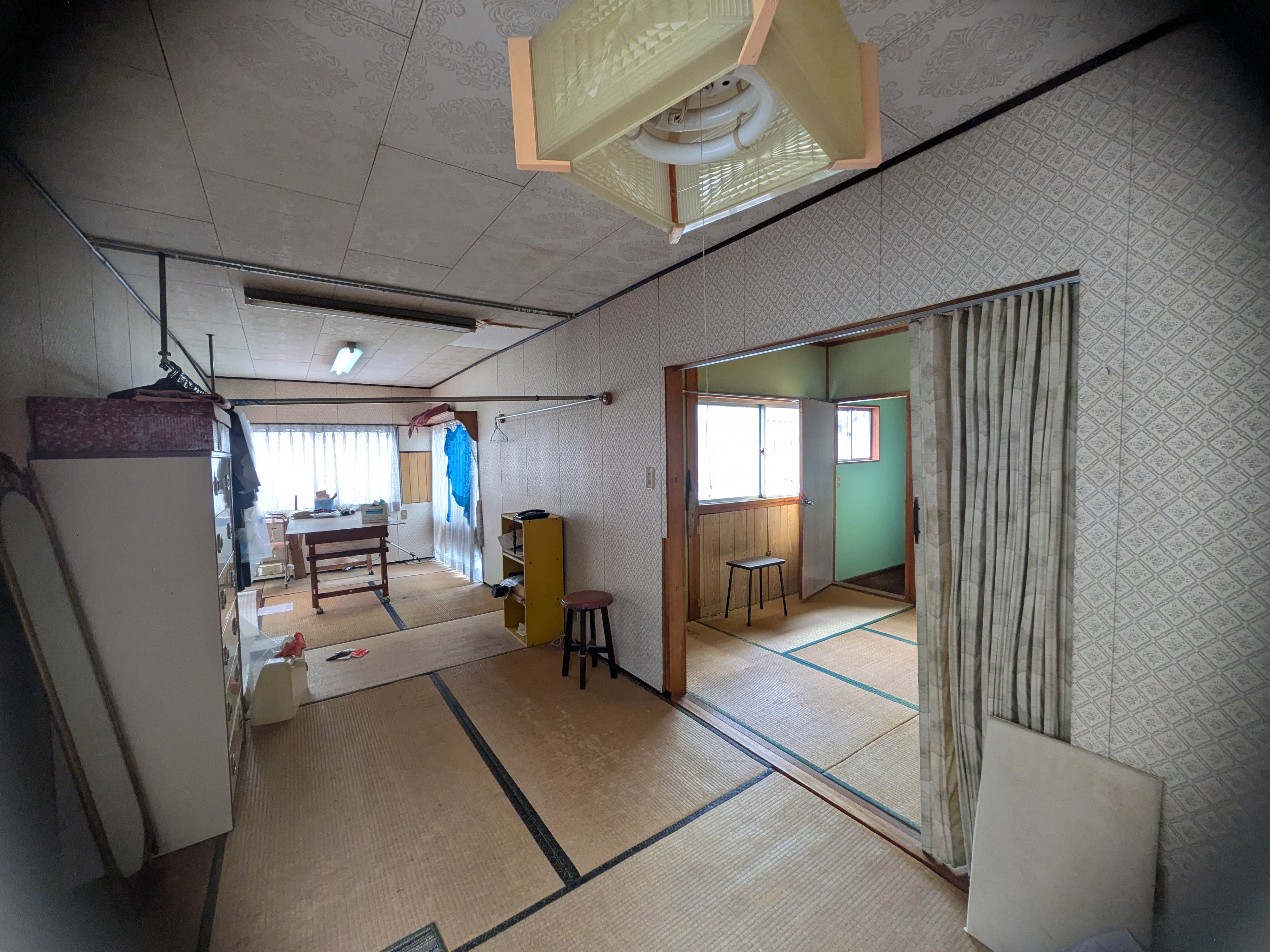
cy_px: 476
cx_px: 635
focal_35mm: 14
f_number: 2.2
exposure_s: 1/120
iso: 197
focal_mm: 1.83
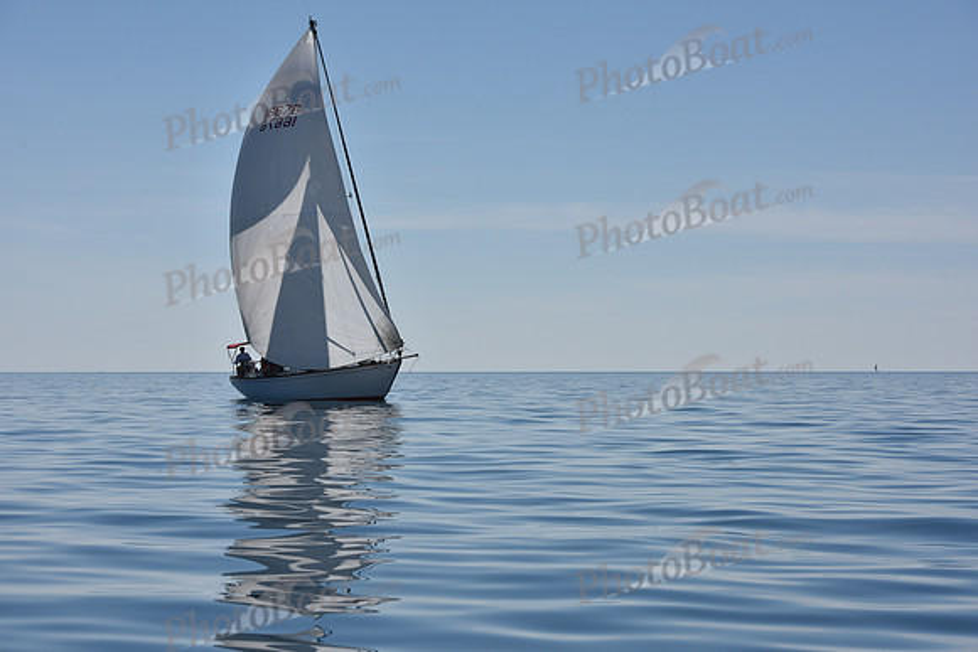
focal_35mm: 70
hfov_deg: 28.8
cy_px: 326
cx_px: 489
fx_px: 1902
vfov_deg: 19.5
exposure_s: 1/800
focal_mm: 70
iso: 250
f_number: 10
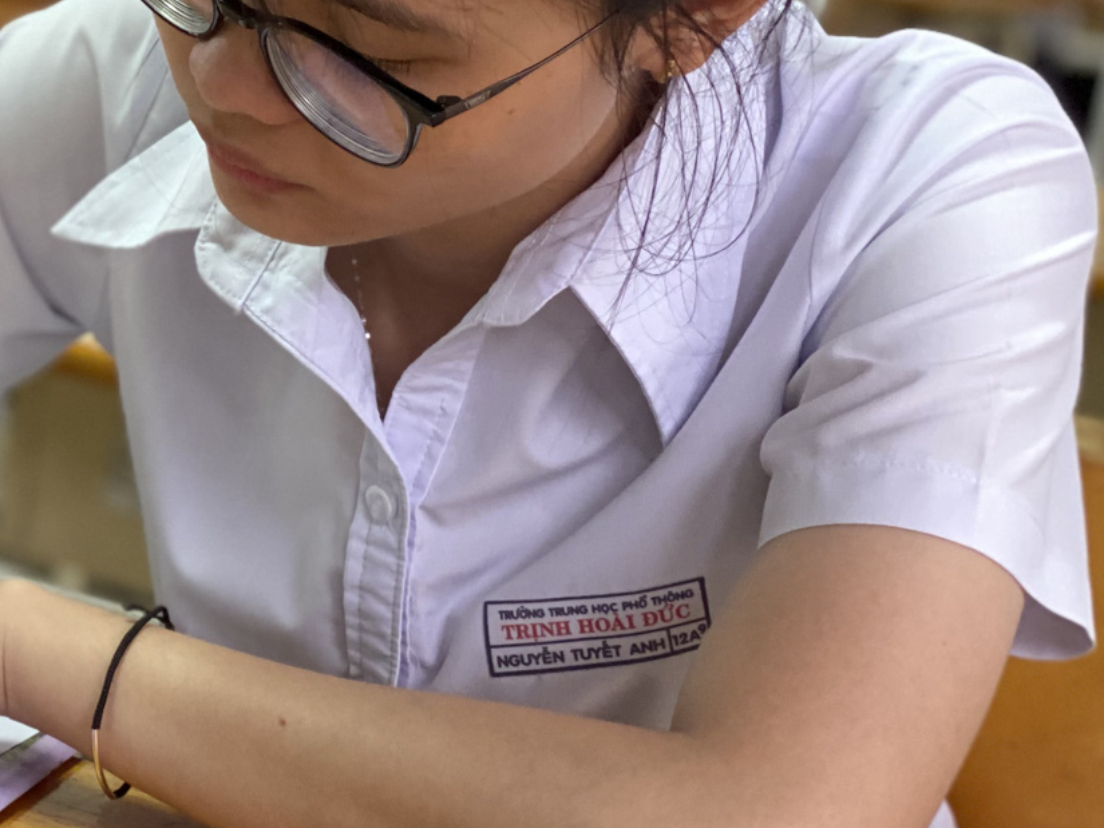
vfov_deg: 11.7
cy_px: 227
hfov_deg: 15.2
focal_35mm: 126
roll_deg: -6.9
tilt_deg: -9.0
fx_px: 4019
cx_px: -167
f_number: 2
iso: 200
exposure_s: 1/33
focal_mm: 6
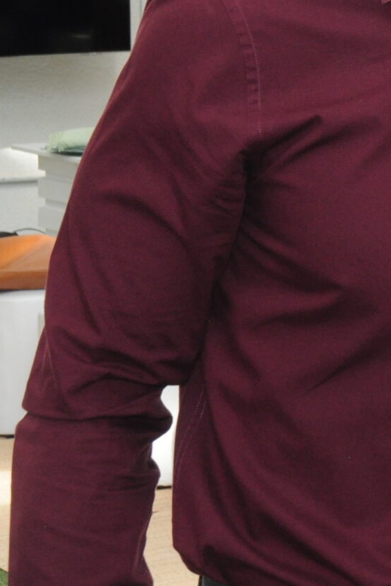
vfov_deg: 12.7
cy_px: 53
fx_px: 2616
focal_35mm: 161
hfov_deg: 8.3
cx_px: 687
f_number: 13
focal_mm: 35
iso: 800
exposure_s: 1/200
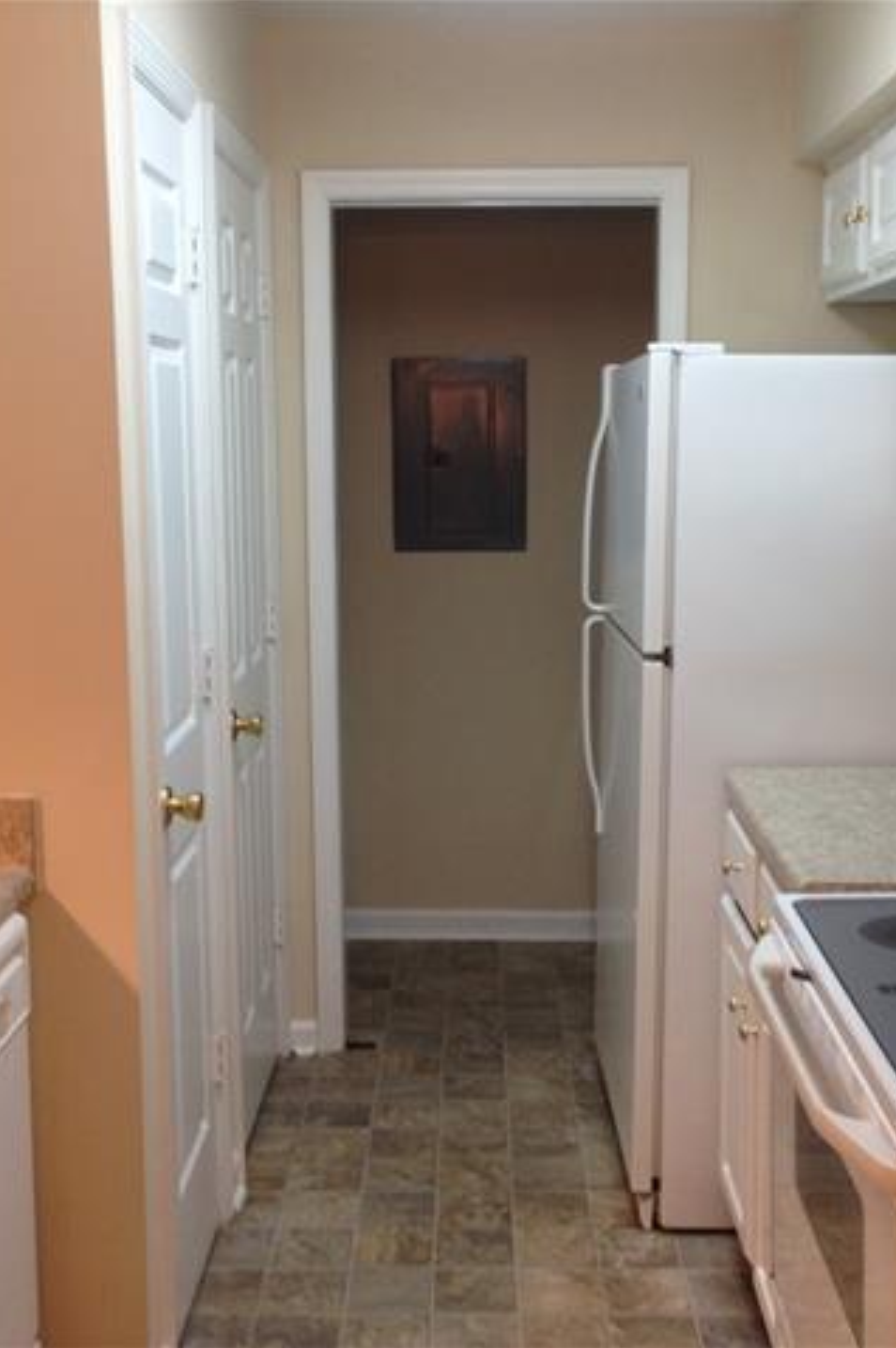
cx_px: 462
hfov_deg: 29.2
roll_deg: -0.1
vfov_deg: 42.8
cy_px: 674
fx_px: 1720
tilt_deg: -10.8
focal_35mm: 46
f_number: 2.4
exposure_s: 1/24
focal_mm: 4.12
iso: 50
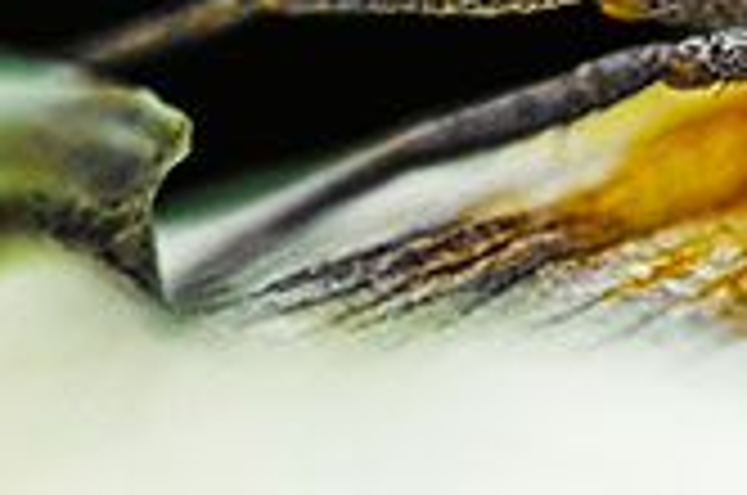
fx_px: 13130
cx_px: 792
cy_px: 20
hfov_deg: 3.3
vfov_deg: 2.2
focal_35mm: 634
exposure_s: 1/3200
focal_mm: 210
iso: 1600
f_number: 11
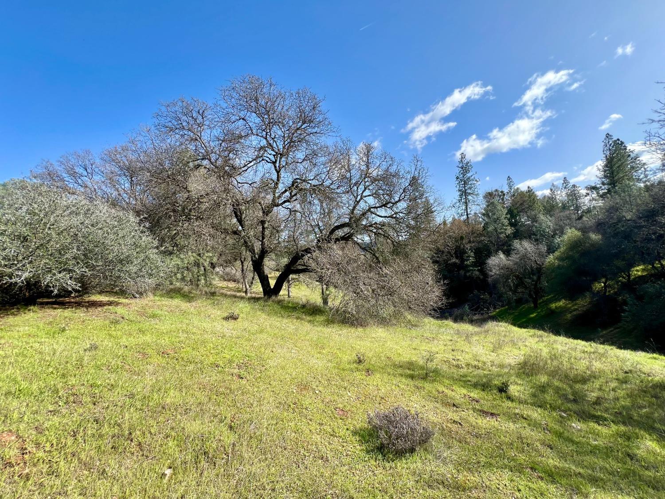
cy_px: 250
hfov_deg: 106.2
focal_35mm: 13
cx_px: 332
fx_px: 250
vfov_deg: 89.9
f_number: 1.8
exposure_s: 1/708
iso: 32
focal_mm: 1.57
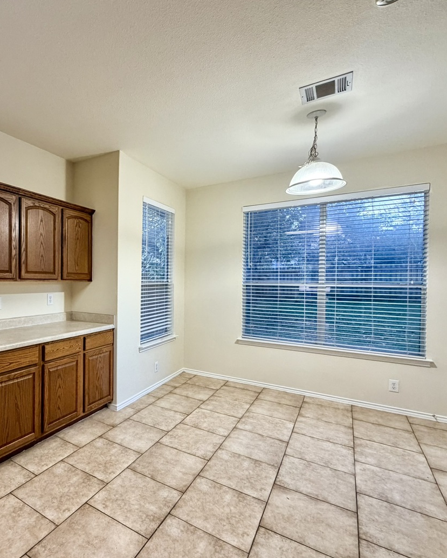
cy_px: 284
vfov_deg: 83.3
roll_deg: +0.1
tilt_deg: -0.7
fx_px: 314
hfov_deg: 67.0
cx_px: 119
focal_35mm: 19
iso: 250
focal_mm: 2.22
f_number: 2.2
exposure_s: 1/60
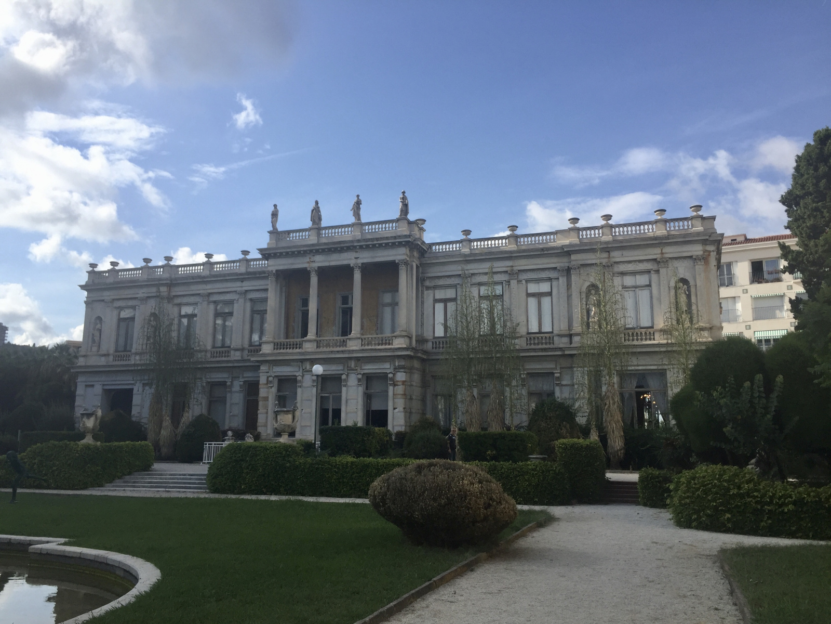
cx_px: 416
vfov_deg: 48.2
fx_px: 696
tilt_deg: +11.0
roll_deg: -0.9
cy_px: 312
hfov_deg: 61.7
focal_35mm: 29
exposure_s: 1/1799
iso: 32
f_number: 2.2
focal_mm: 4.15
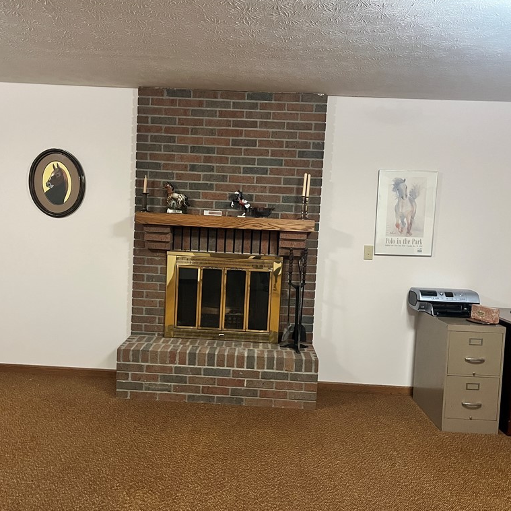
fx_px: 518
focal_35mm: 31
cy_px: 254
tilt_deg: -5.4
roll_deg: -2.5
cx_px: 235
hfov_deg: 52.5
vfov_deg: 52.5
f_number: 1.6
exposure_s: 1/40
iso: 500
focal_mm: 5.1
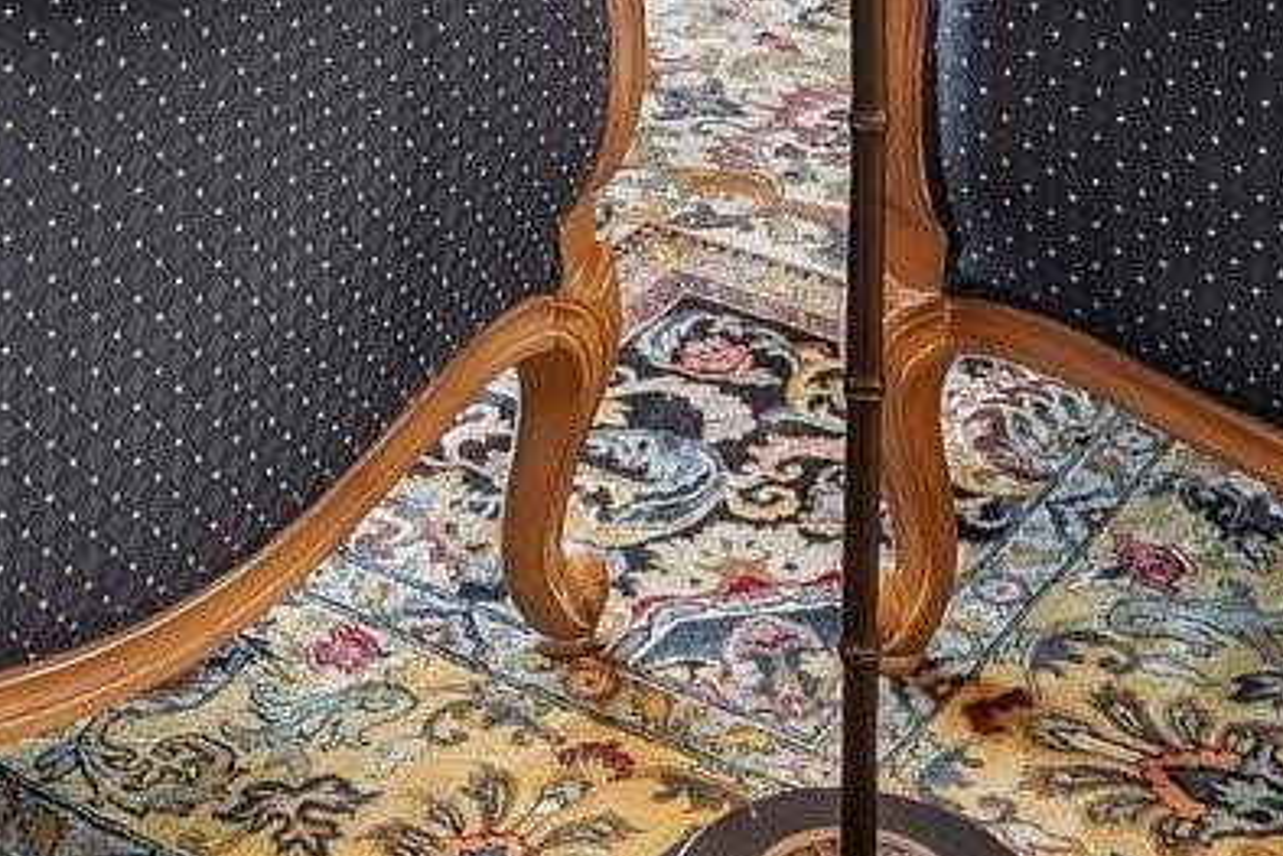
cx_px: 440
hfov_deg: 25.9
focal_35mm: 78
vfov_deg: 13.7
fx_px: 2781
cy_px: -1063
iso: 320
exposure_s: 1/30
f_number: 8
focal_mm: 10
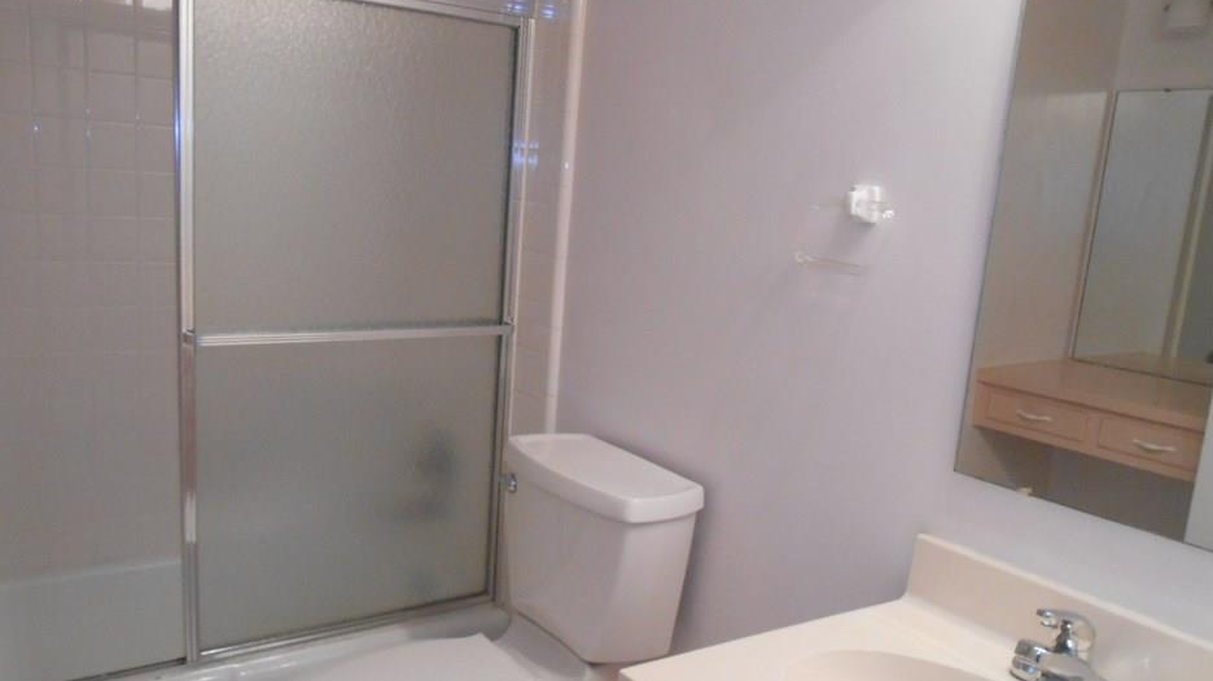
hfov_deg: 62.6
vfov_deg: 37.6
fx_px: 997
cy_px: 399
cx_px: 581
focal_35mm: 31
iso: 400
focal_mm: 4.6
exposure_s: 1/30
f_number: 3.5
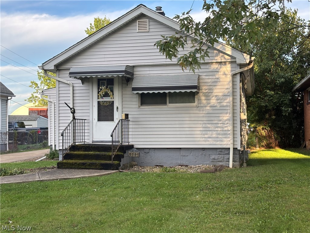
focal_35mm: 52
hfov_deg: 36.8
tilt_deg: +2.1
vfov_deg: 28.0
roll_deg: +0.3
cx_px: 155
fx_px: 466
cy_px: 116
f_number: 1.6
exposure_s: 1/347
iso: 32
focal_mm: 5.96
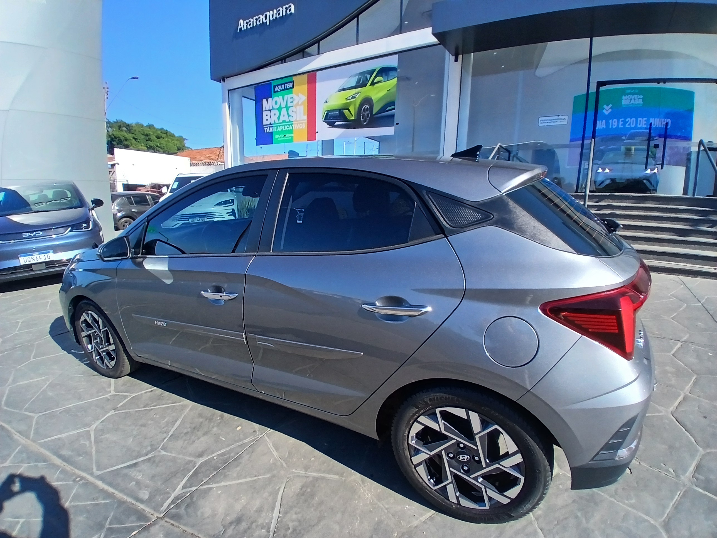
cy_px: 269
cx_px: 358
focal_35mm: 17
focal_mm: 1.4
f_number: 2.2
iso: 50
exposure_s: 1/625
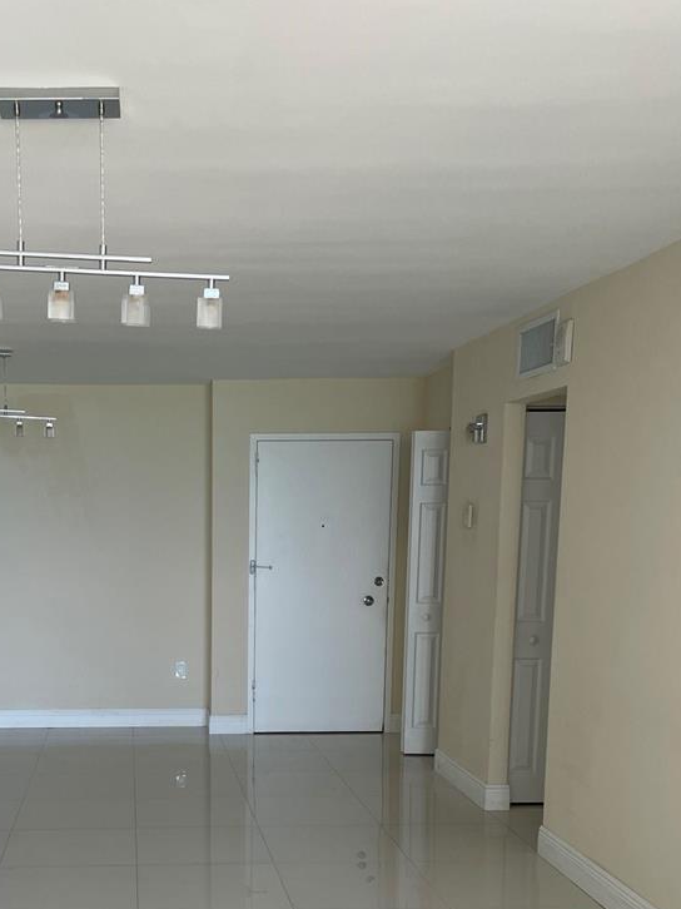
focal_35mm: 43
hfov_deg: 32.9
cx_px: 172
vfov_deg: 41.9
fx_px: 1129
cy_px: 727
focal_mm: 4.2
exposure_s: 1/121
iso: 50
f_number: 1.6
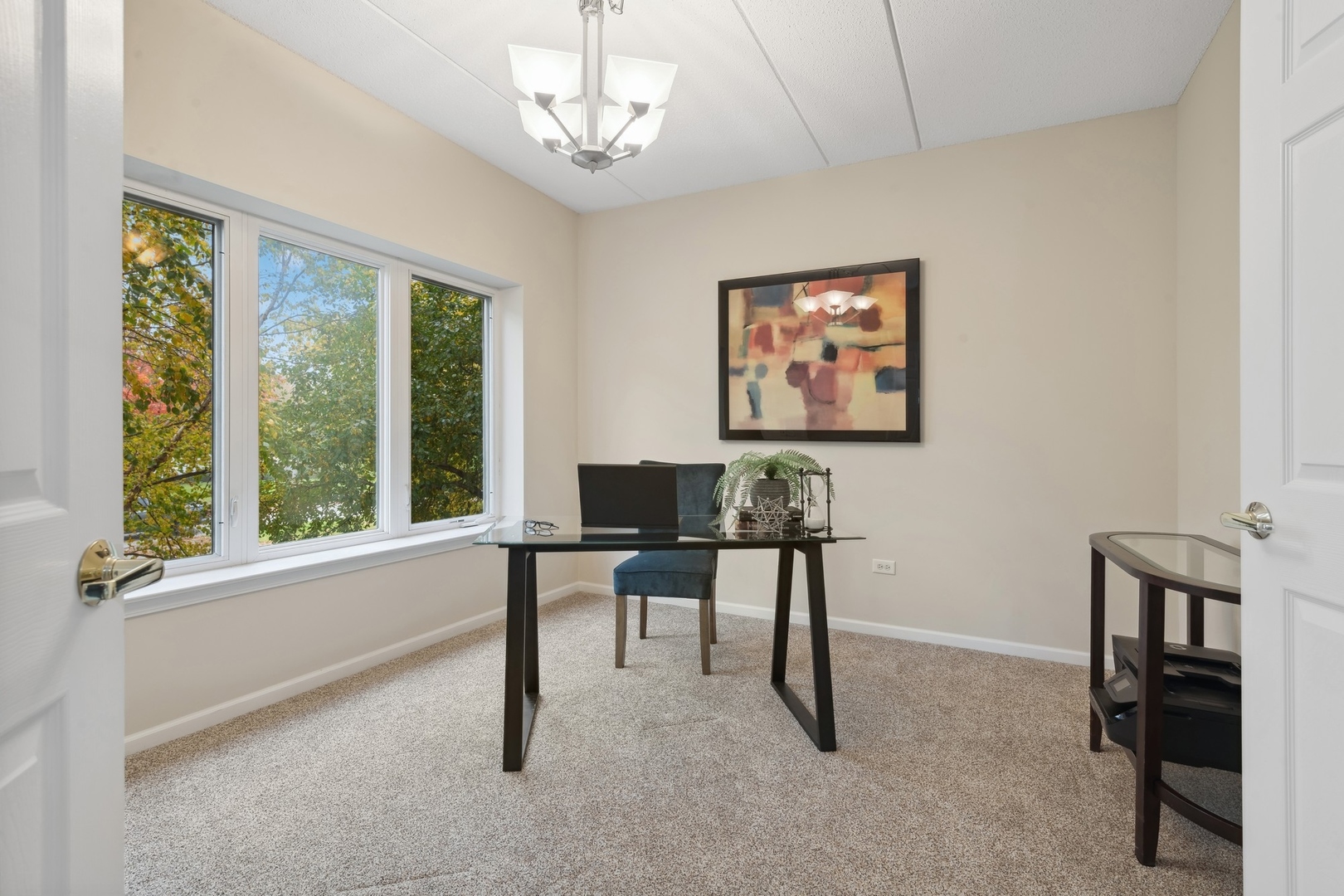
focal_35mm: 16
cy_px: 448
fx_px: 597
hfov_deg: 96.7
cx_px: 672
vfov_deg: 73.7
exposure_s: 1/8
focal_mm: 16
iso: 200
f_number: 9.5
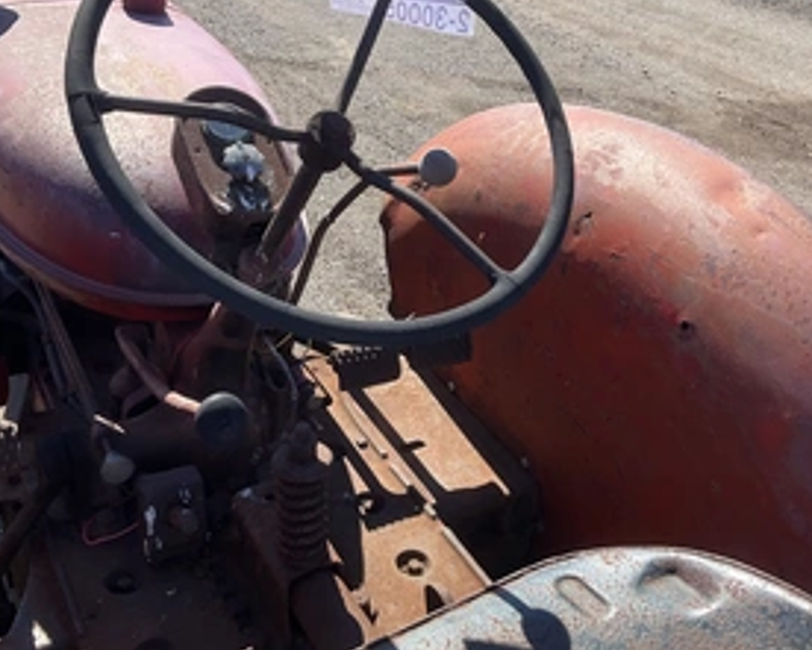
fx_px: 986
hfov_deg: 44.8
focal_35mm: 41
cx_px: 427
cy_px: 268
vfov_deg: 36.4
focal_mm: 3
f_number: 1.8
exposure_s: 1/883
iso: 25
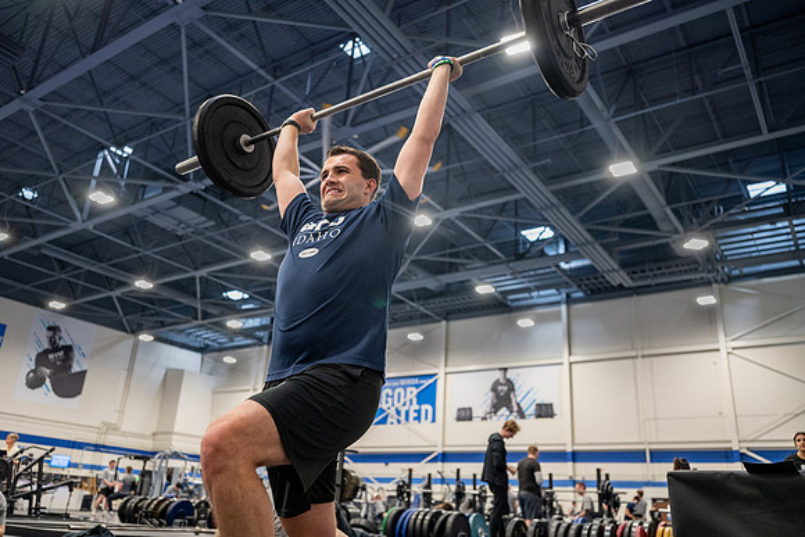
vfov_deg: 45.0
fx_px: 649
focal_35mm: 29
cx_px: 402
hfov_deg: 63.6
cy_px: 268
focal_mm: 29
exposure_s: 1/80
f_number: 2.8
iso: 1000
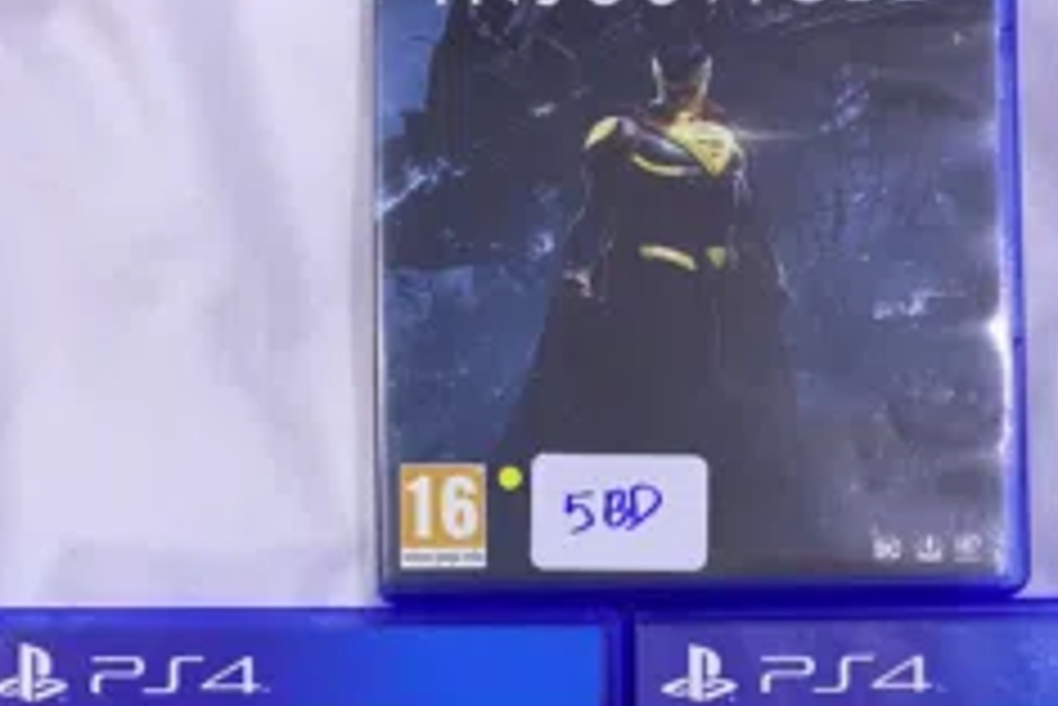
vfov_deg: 27.7
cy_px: 693
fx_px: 1353
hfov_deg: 42.5
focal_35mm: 46
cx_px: 644
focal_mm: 4.25
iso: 400
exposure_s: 1/50
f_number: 1.8
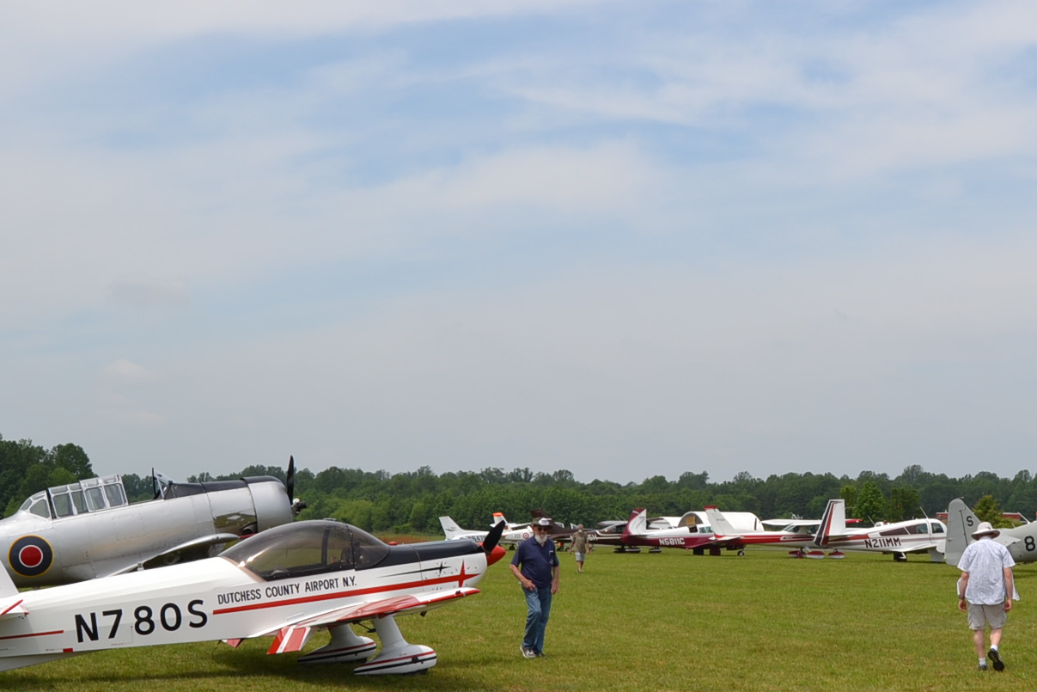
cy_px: 473
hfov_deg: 31.2
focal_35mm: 63
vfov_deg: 21.5
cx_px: 803
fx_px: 1815
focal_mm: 22
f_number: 8
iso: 100
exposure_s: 1/250
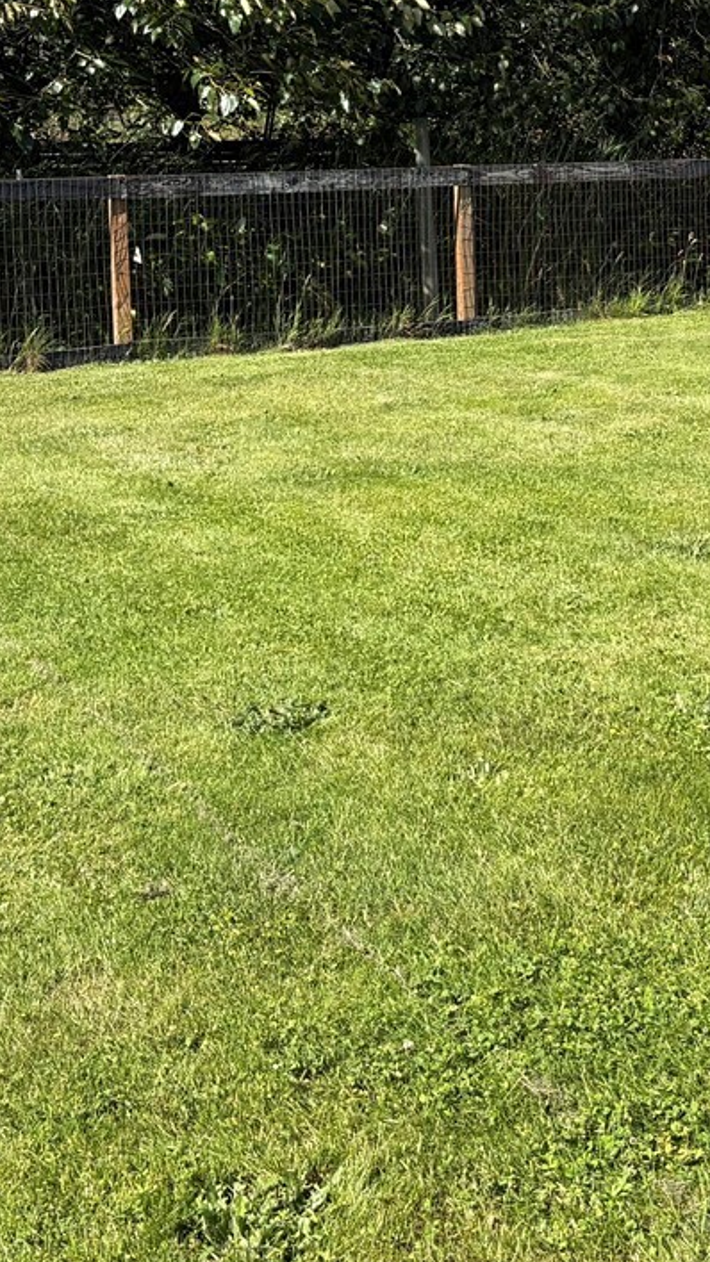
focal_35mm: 64
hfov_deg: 18.4
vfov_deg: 31.9
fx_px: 2143
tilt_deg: -3.1
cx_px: 667
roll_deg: +1.4
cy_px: 246
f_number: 1.6
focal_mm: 5.96
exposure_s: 1/1953
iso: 50
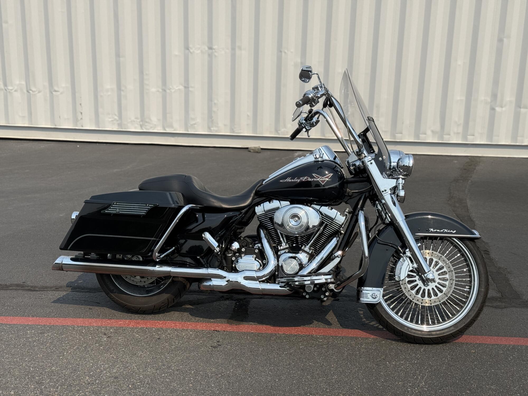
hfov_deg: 39.7
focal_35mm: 48
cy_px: 198
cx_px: 264
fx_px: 732
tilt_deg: -14.6
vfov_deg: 30.3
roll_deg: -2.3
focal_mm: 6.76
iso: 64
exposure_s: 1/6536
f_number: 1.78
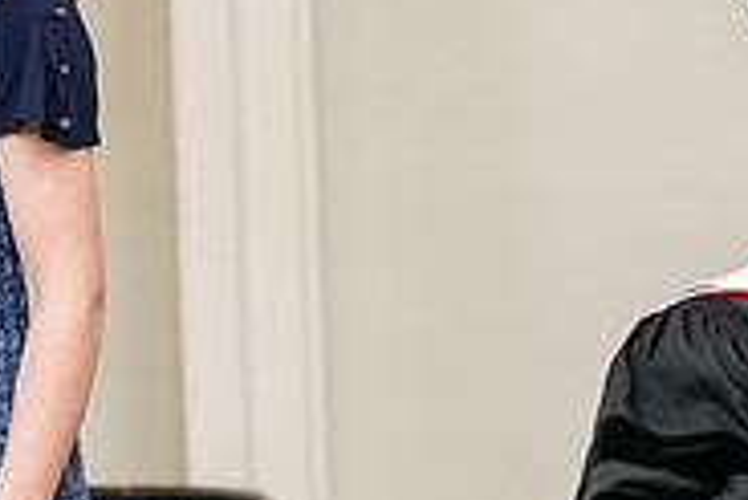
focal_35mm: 284
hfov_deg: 7.2
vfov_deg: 4.8
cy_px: -18
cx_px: -305
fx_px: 5905
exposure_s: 1/200
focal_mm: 90
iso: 1600
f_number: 4.5
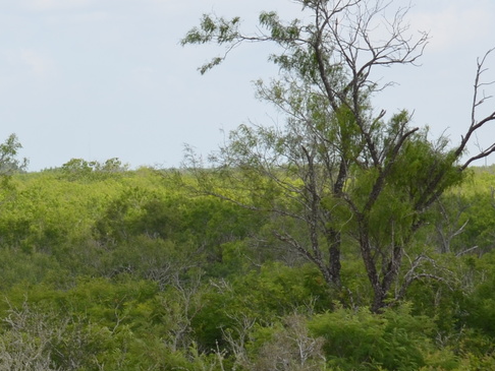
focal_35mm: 266
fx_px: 3800
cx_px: -56
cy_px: 264
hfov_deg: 7.4
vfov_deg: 5.6
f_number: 8
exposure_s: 1/250
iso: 125
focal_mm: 55
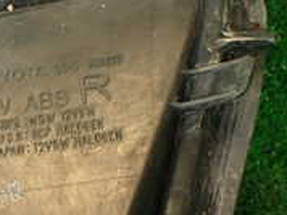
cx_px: -121
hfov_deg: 16.8
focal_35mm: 108
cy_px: 194
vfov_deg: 13.6
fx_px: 894
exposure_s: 1/50
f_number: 2.4
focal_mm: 5.79
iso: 200
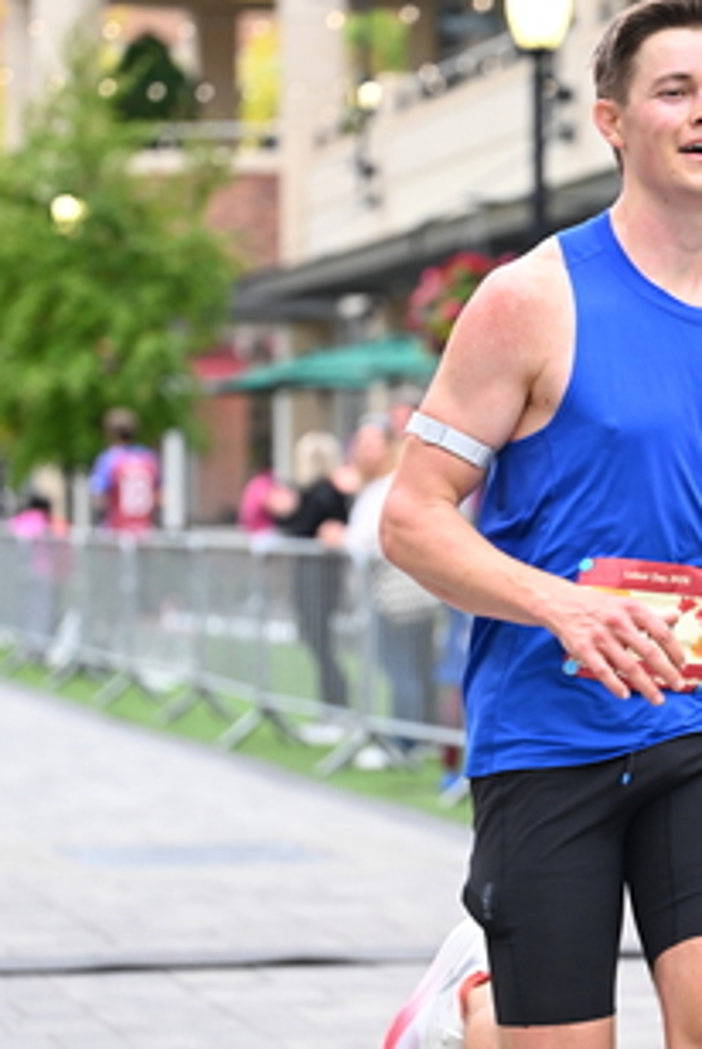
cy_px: 514
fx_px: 3852
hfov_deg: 10.4
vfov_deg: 15.5
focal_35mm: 132
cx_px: 526
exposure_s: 1/800
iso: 1600
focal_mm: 74
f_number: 2.8
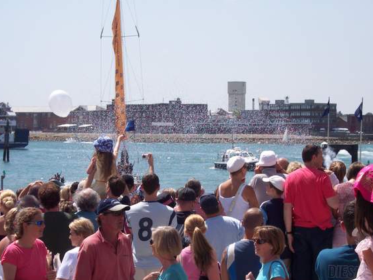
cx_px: 184
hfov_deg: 15.2
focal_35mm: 130
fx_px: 1401
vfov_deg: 11.4
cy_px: 148
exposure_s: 1/350
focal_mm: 24
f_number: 8
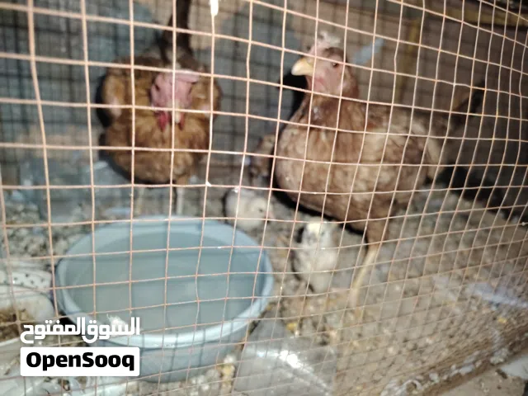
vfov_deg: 56.8
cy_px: 198
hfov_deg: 71.6
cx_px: 264
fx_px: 366
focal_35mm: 24
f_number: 1.75
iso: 1319
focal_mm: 5.25
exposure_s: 1/25
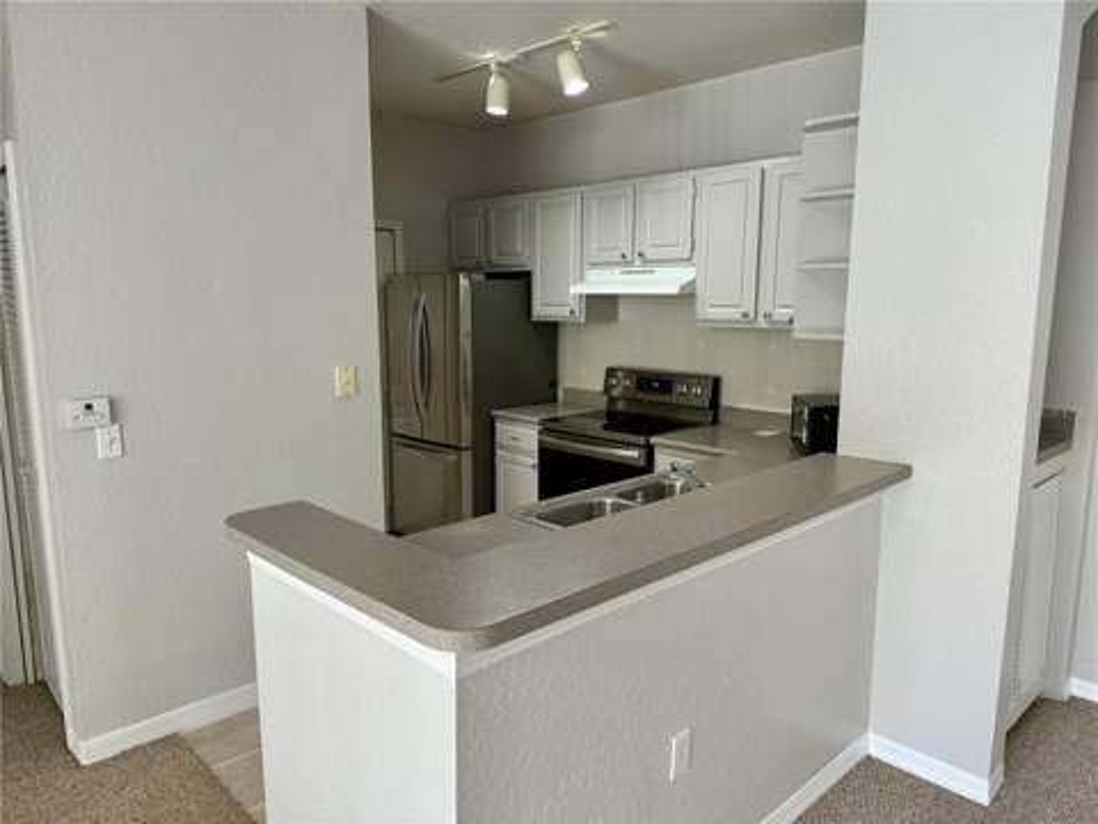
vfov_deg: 56.8
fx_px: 761
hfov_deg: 71.6
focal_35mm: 24
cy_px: 412
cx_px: 549
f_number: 1.78
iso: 125
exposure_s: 1/60
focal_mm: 6.76
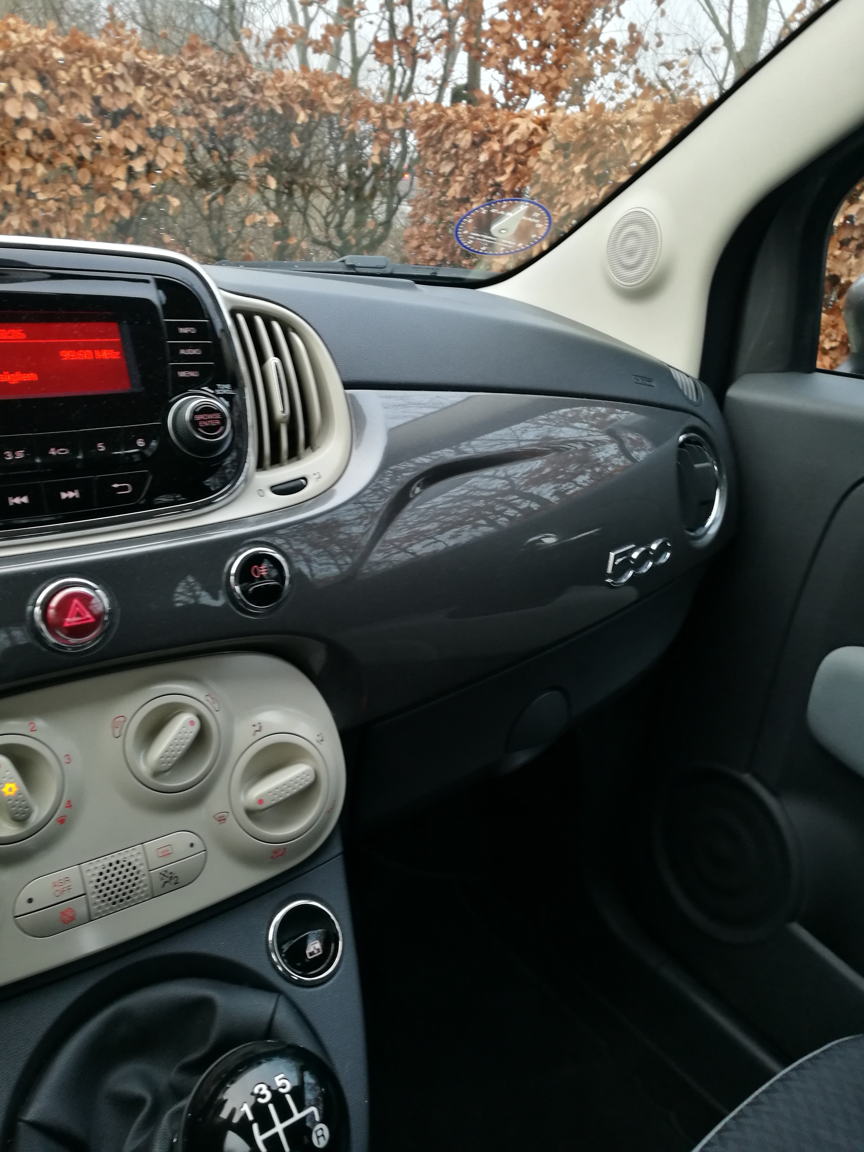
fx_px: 899
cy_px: 576
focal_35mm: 27
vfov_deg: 65.3
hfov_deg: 51.4
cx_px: 432
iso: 160
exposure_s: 1/33.3
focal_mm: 4.5
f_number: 2.2
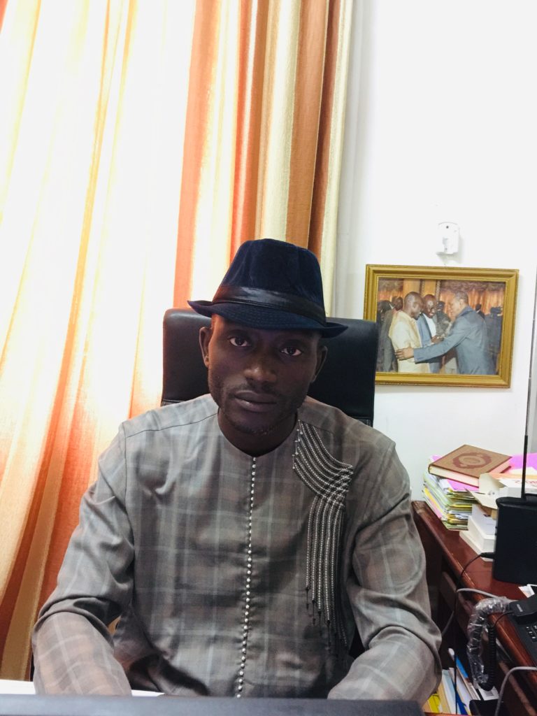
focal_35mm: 29
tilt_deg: -4.3
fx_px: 600
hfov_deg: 48.2
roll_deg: -3.5
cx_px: 268
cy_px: 358
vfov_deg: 61.7
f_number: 2.2
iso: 200
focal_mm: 4.15
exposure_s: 1/8
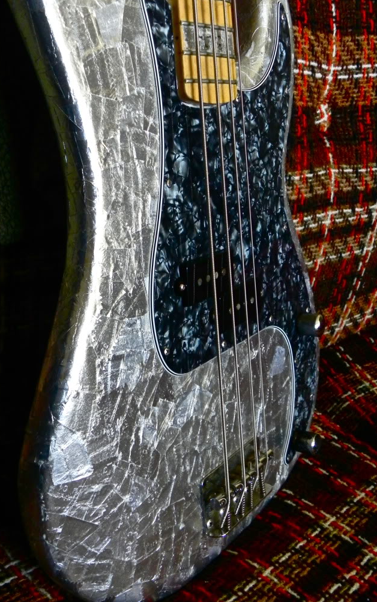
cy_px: 296
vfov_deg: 49.3
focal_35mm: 40
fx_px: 657
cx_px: 202
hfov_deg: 32.0
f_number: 3.2
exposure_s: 1/30
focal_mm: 6.6
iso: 376
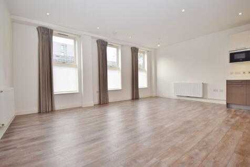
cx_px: 125
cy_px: 84
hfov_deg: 100.4
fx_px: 104
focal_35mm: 15
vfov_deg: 77.3
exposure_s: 1/125
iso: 400
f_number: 5.6
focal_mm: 10
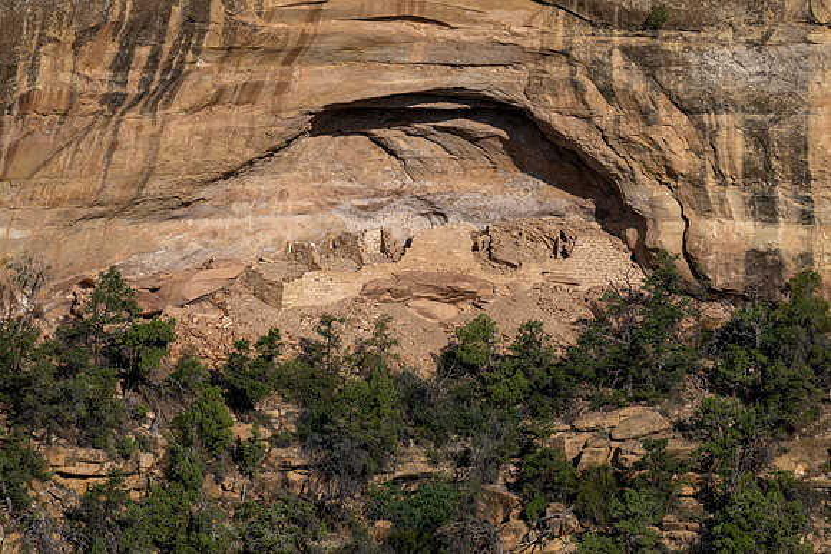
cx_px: 416
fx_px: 13853
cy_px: 277
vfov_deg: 2.3
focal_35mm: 600
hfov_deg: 3.4
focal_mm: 600
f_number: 13
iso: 280
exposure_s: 1/640
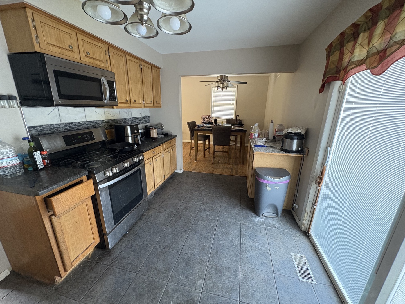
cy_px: 152
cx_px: 202
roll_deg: -2.1
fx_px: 164
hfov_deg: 102.1
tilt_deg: -16.3
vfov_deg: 85.7
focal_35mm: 14
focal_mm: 2.22
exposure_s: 1/60
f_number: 2.2
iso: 320
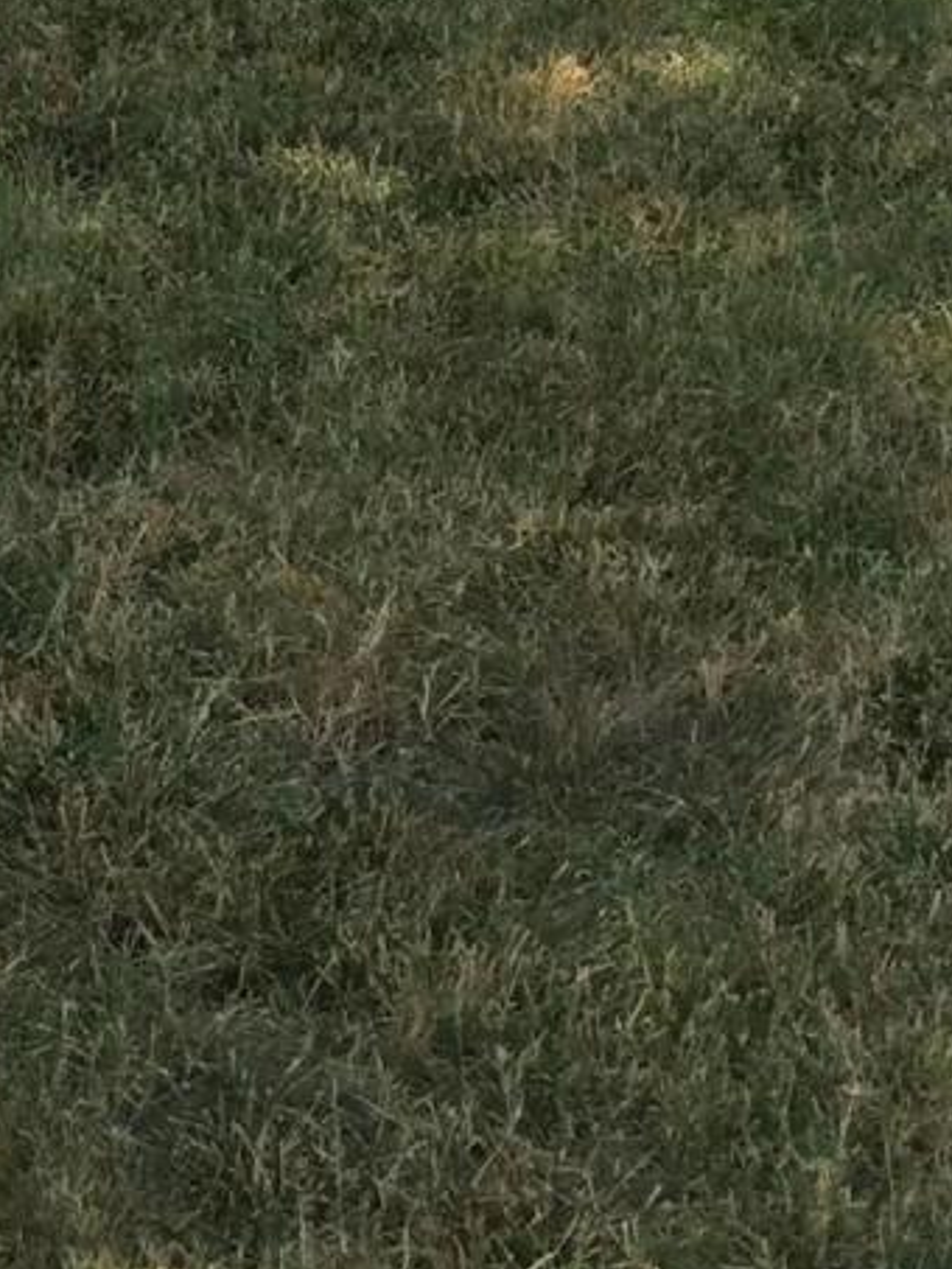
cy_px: -87
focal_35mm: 128
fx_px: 4691
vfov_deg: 15.1
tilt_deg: -14.1
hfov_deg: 11.5
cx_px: -39
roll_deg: +0.4
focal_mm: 4.15
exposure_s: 1/879
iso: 32
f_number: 2.2
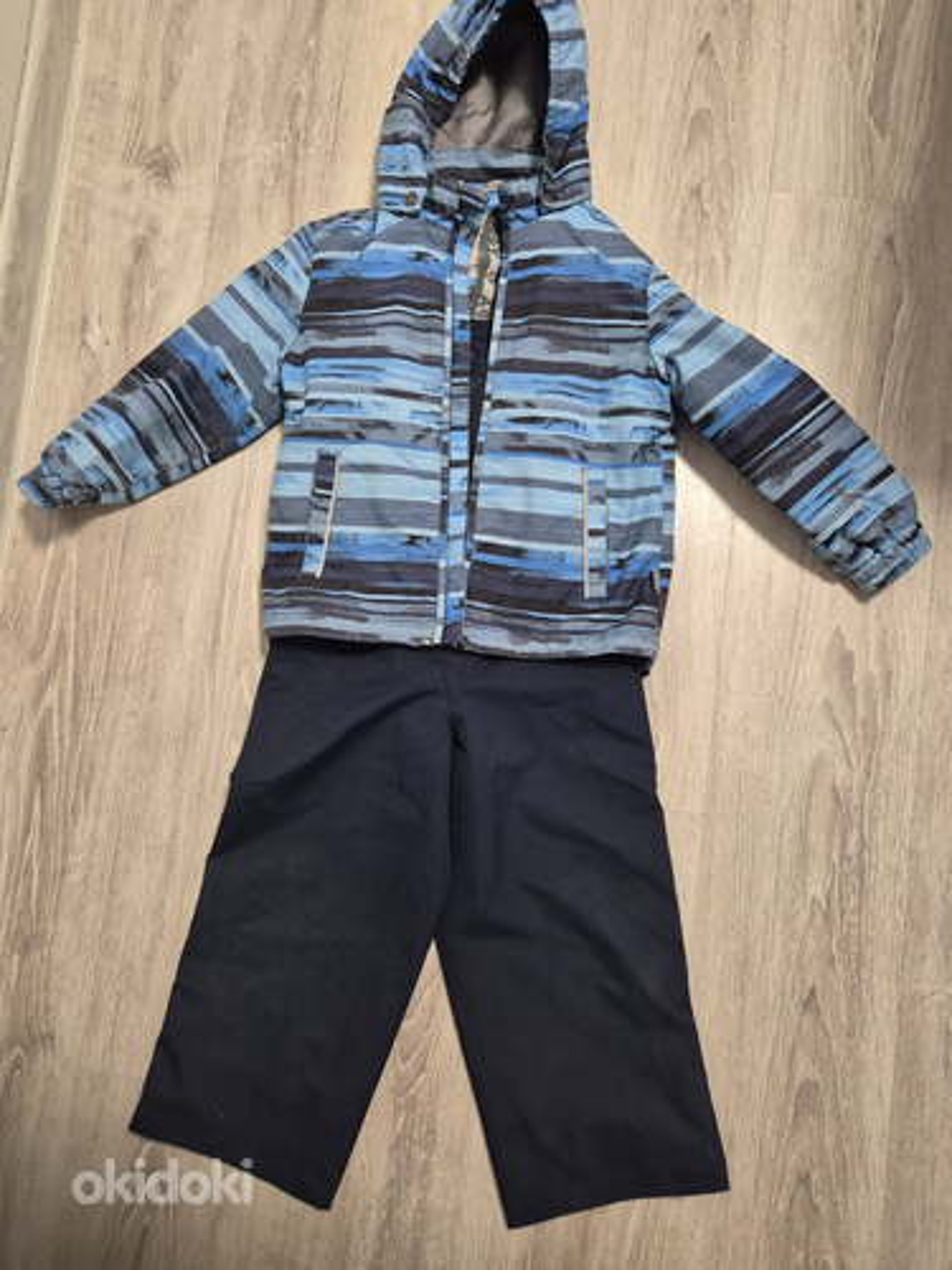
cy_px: 635
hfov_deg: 58.9
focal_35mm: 23
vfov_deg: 73.9
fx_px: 843
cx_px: 476
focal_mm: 5.4
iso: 640
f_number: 1.8
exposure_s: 1/120
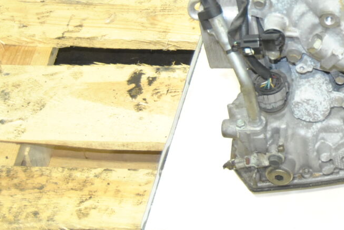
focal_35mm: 129
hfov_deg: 15.4
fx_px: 1236
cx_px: 380
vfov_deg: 10.6
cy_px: 16
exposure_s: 1/60
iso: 800
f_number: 4.8
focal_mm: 35
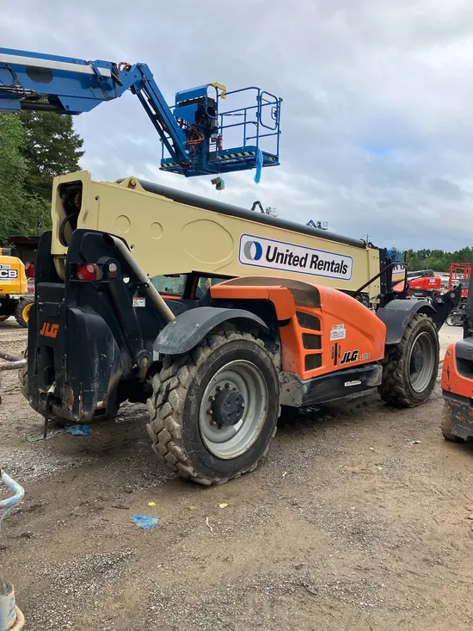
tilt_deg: -3.8
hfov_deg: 49.8
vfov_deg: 63.4
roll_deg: -1.4
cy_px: 316
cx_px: 236
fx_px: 510
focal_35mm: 28
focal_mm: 3.99
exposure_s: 1/838
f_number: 1.8
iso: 32
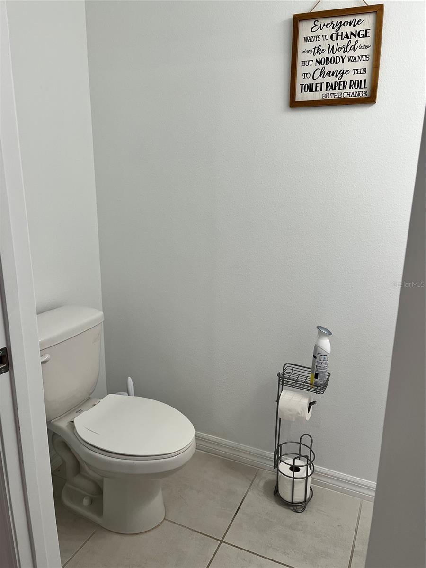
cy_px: 284
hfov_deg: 53.1
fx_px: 427
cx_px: 213
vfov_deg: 67.3
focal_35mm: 26
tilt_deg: -16.1
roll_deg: -0.1
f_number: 1.6
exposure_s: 1/120
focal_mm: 5.1
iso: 64
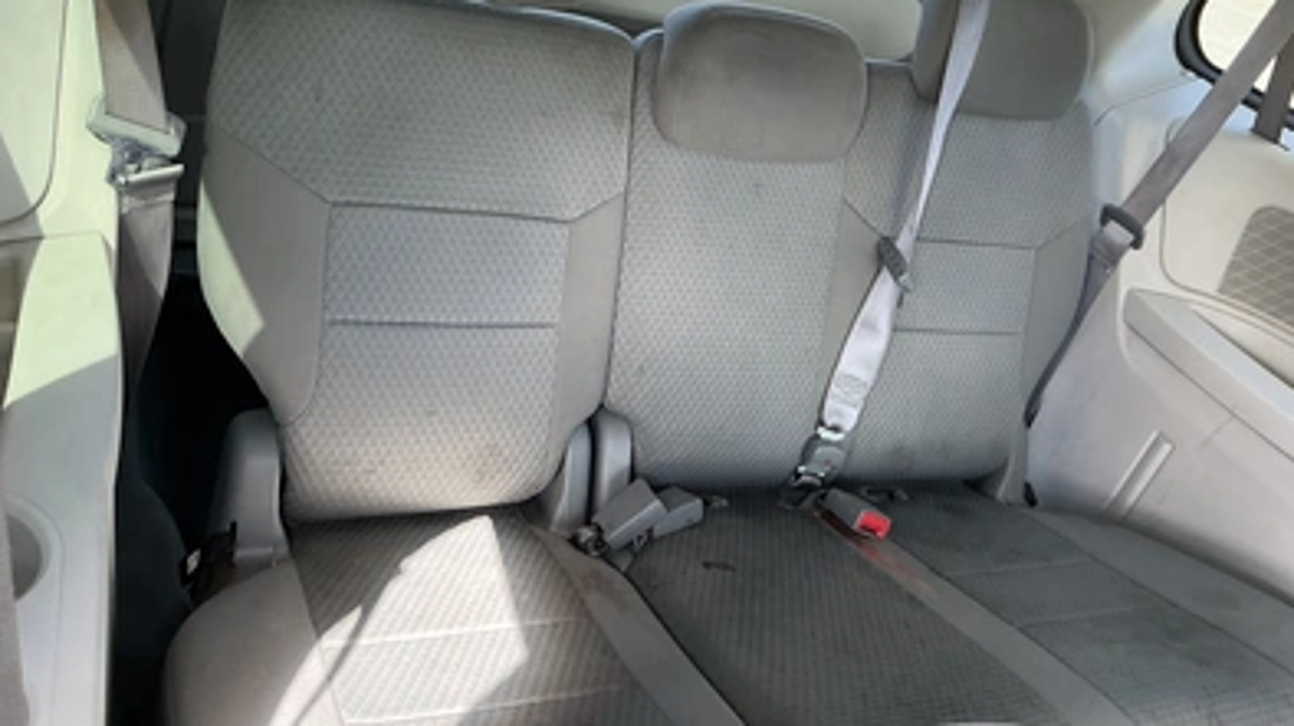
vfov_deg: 37.4
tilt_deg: -26.1
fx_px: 1063
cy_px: 263
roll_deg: -17.4
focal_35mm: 31
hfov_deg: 62.7
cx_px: 654
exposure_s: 1/71
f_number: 1.8
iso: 64
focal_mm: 3
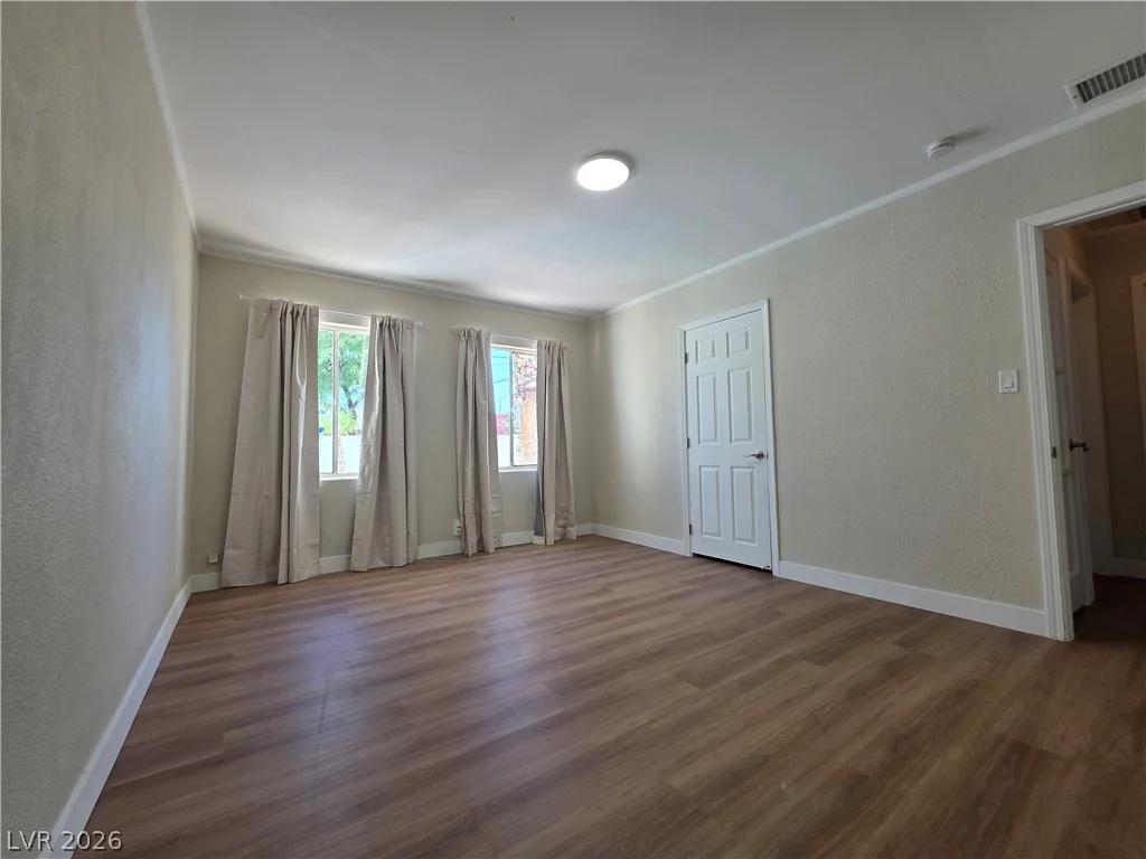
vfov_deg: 89.9
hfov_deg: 106.2
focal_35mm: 13
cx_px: 573
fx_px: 430
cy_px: 430
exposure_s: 1/120
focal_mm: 2.2
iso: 40
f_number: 1.9
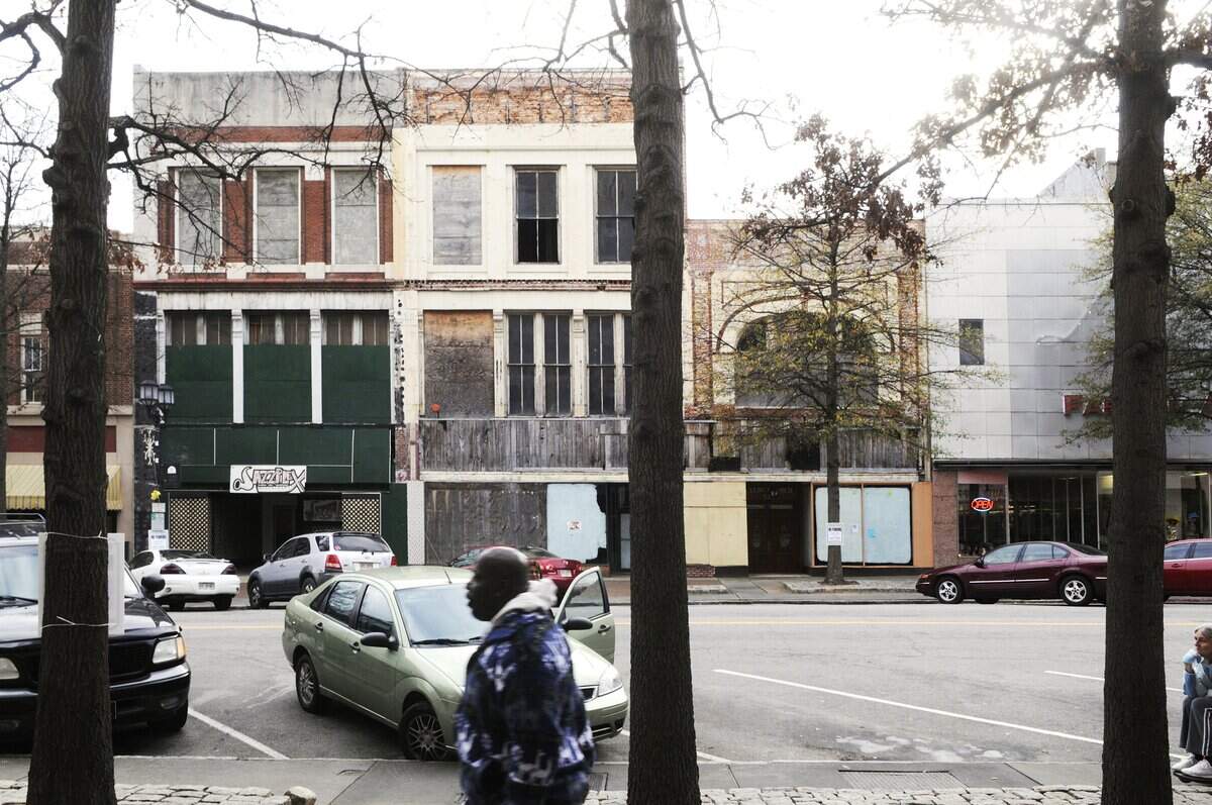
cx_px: 606
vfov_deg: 39.9
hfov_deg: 57.3
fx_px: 1110
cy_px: 402
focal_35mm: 33
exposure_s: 1/80
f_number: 11
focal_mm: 22
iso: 500
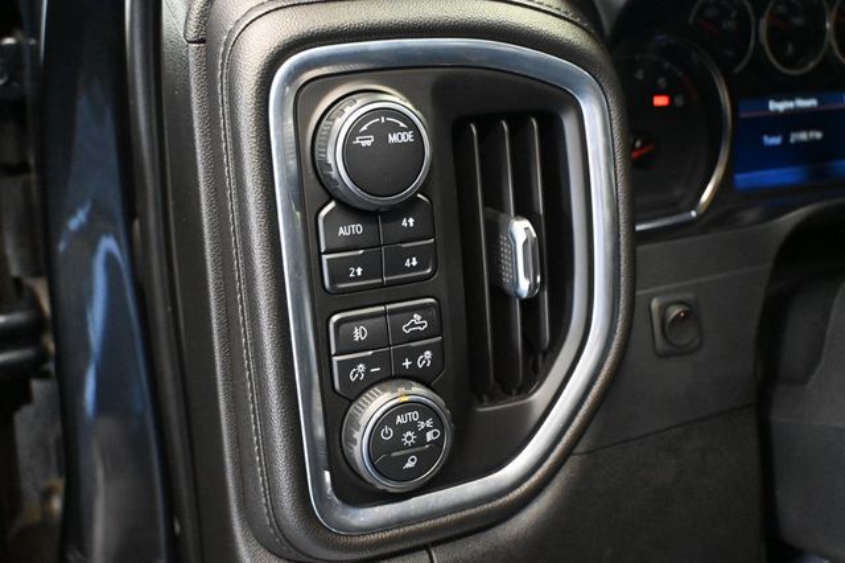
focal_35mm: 38
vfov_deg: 35.5
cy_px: 282
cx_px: 422
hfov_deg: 51.3
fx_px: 880
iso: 9000
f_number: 4.2
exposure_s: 1/60
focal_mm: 25
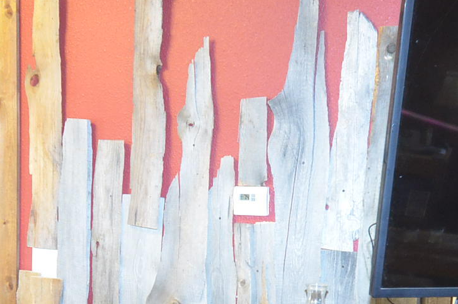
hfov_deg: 32.1
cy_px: 300
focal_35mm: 61
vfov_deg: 21.4
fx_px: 775
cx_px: 96
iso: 1250
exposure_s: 1/30
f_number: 4
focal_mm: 12
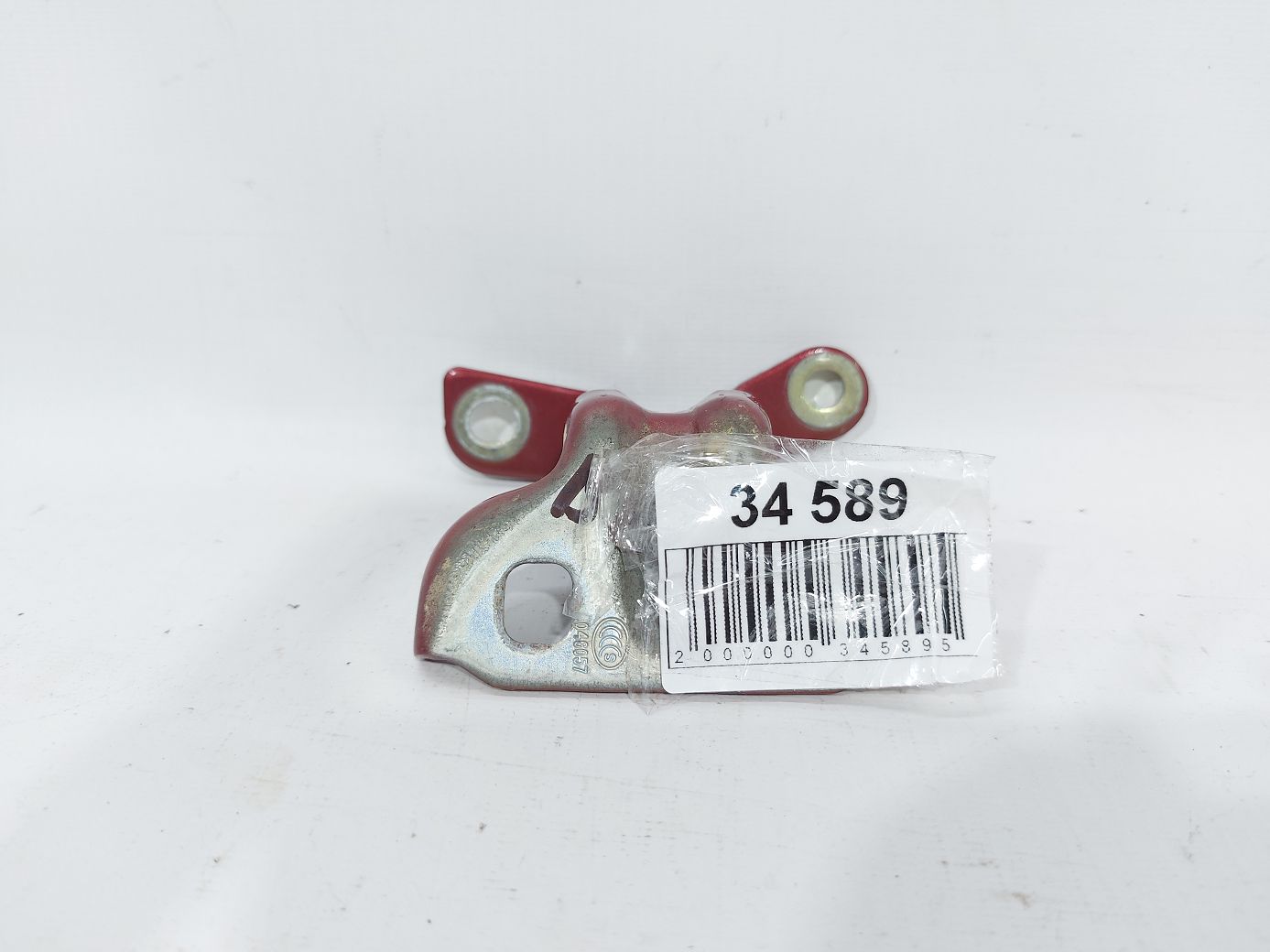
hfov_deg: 71.6
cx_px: 635
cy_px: 476
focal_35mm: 24
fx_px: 880
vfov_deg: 56.8
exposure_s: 1/50
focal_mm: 5.23
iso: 50
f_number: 1.8
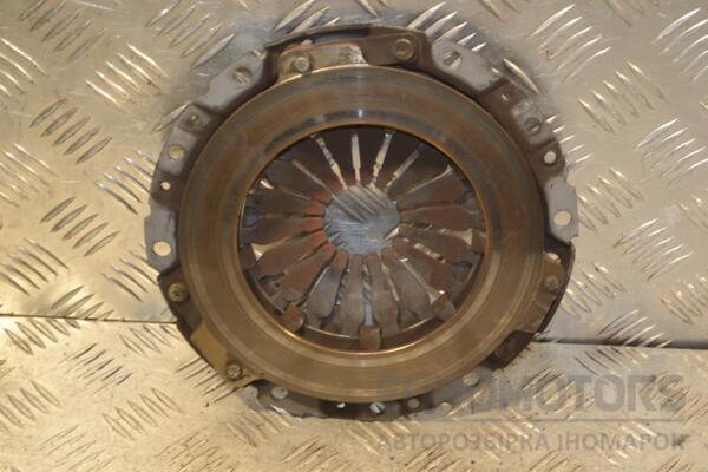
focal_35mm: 82
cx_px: 354
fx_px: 1622
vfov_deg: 16.6
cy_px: 236
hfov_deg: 24.6
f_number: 5.6
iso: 640
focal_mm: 55
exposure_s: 1/60
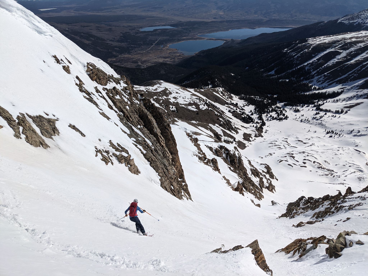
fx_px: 287
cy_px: 138
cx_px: 184
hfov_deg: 65.3
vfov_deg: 51.4
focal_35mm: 27
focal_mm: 4.38
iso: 162
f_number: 1.73
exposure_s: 1/23256
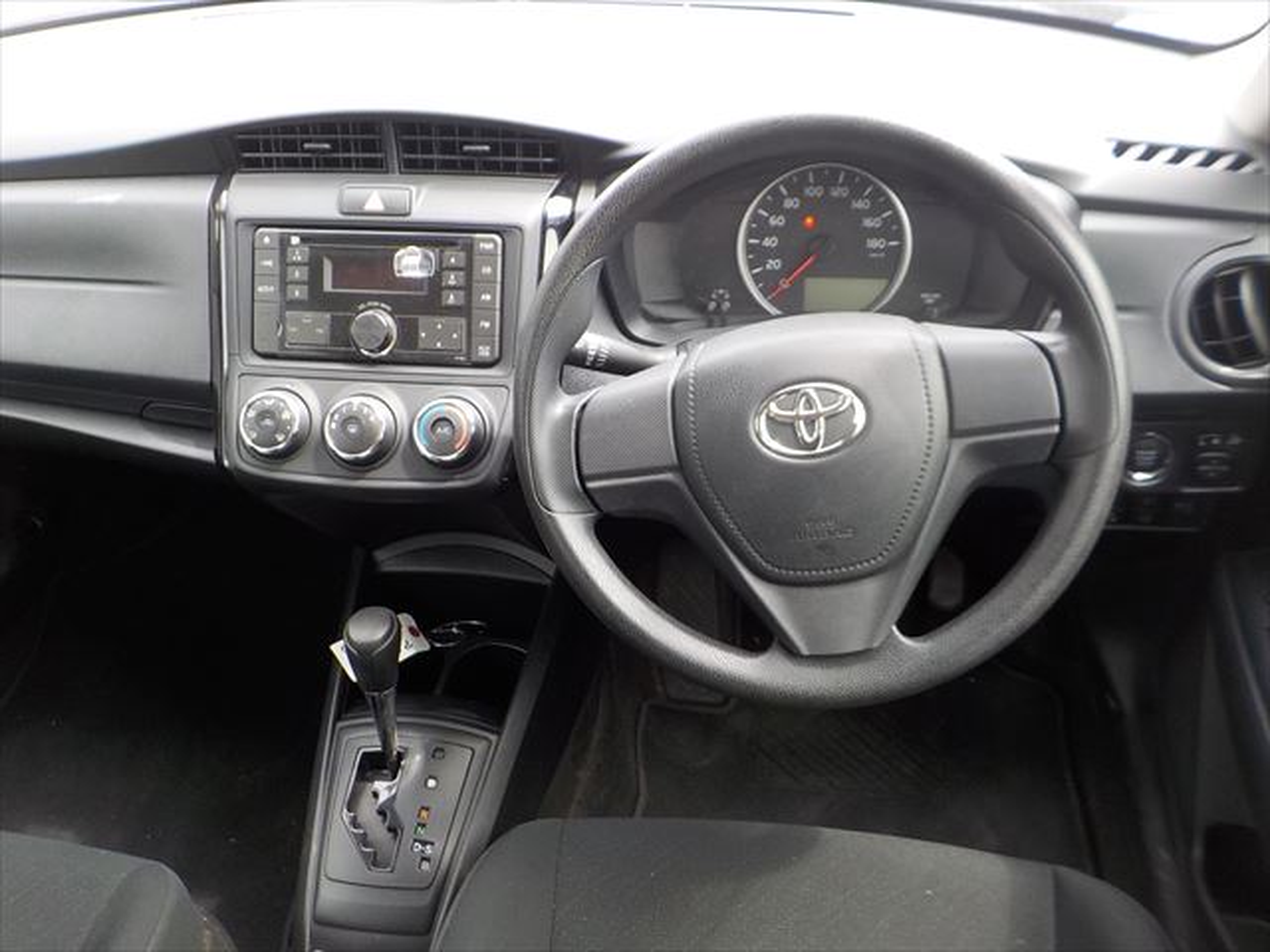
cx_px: 635
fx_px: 1101
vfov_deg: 46.8
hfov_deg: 60.0
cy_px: 476
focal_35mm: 30
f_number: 3.3
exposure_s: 1/80
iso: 125
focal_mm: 4.1
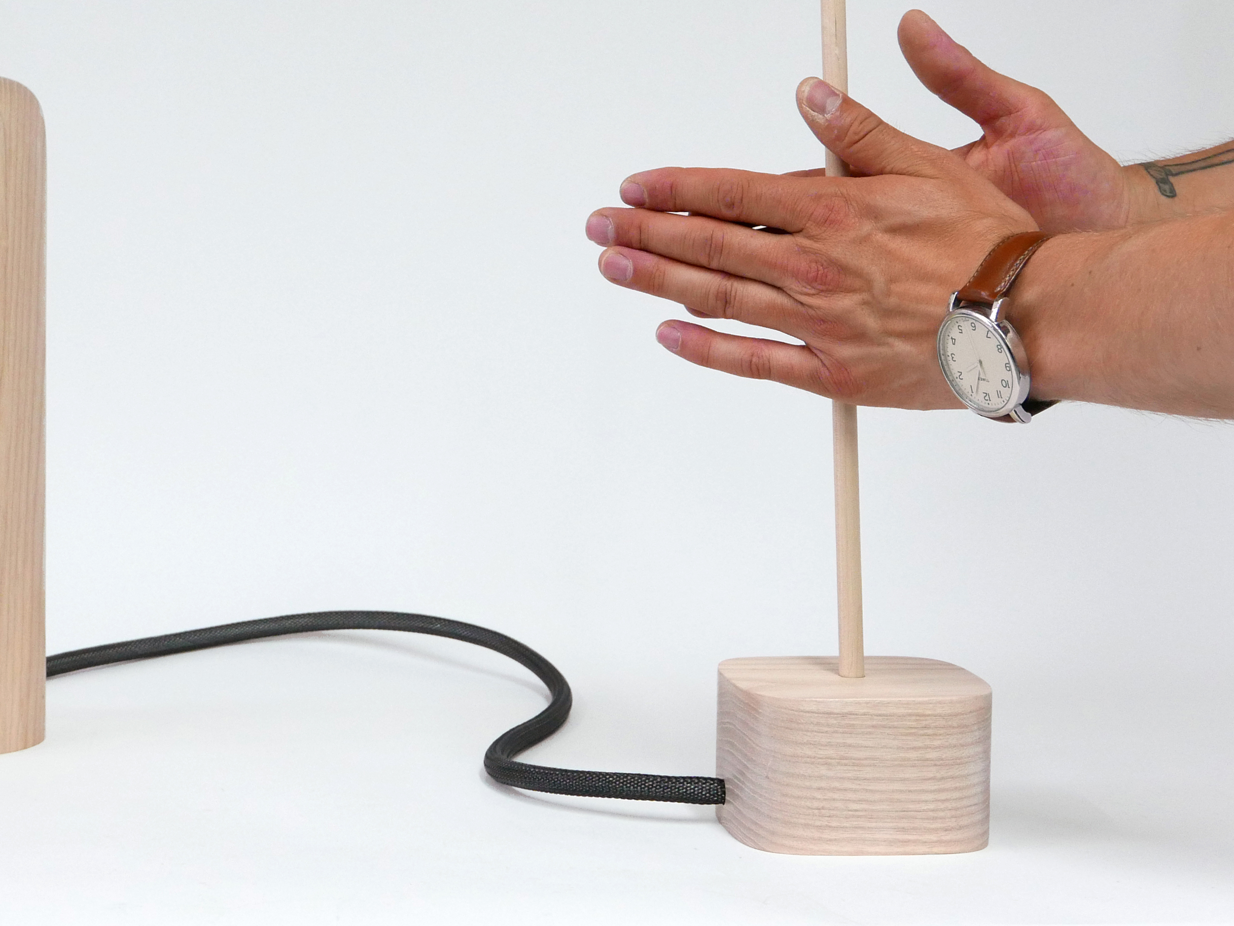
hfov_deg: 24.2
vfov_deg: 18.4
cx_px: 368
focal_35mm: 80
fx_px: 2852
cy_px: 290
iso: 800
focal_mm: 22.7
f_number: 5.6
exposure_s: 1/50
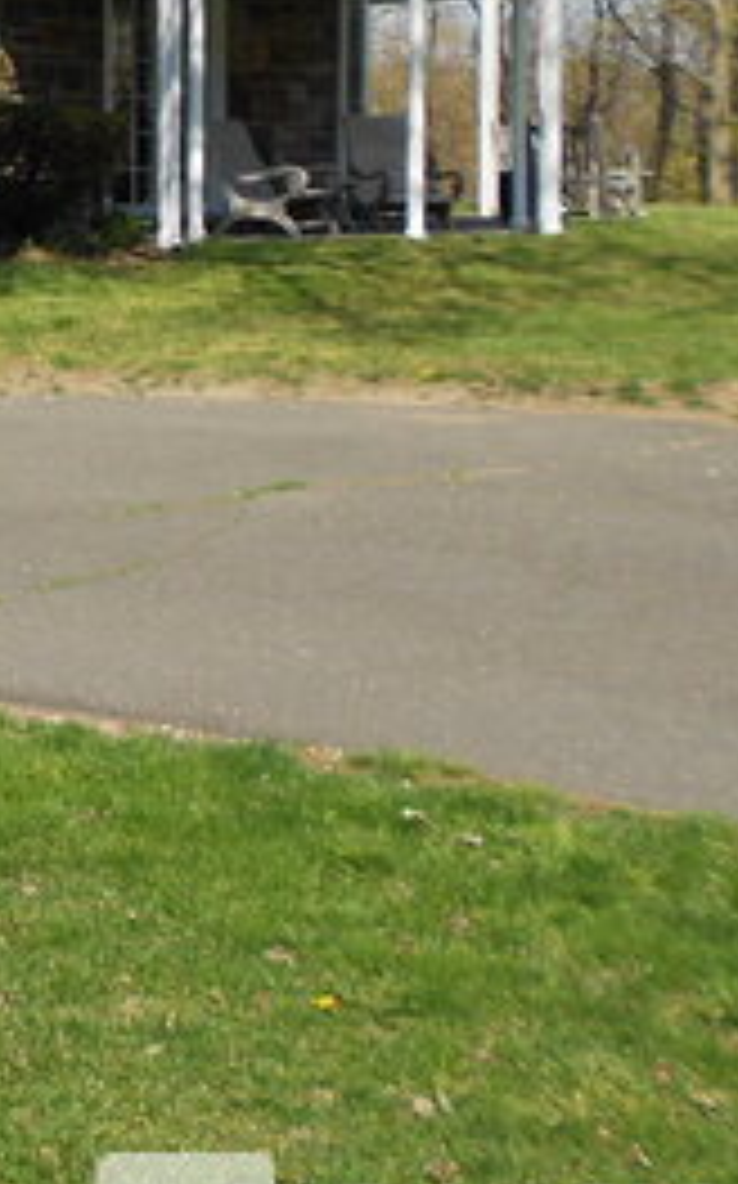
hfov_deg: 15.4
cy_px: 207
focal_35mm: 70
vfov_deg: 28.6
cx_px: -677
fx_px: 2256
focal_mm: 4.6
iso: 80
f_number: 3.2
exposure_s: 1/800
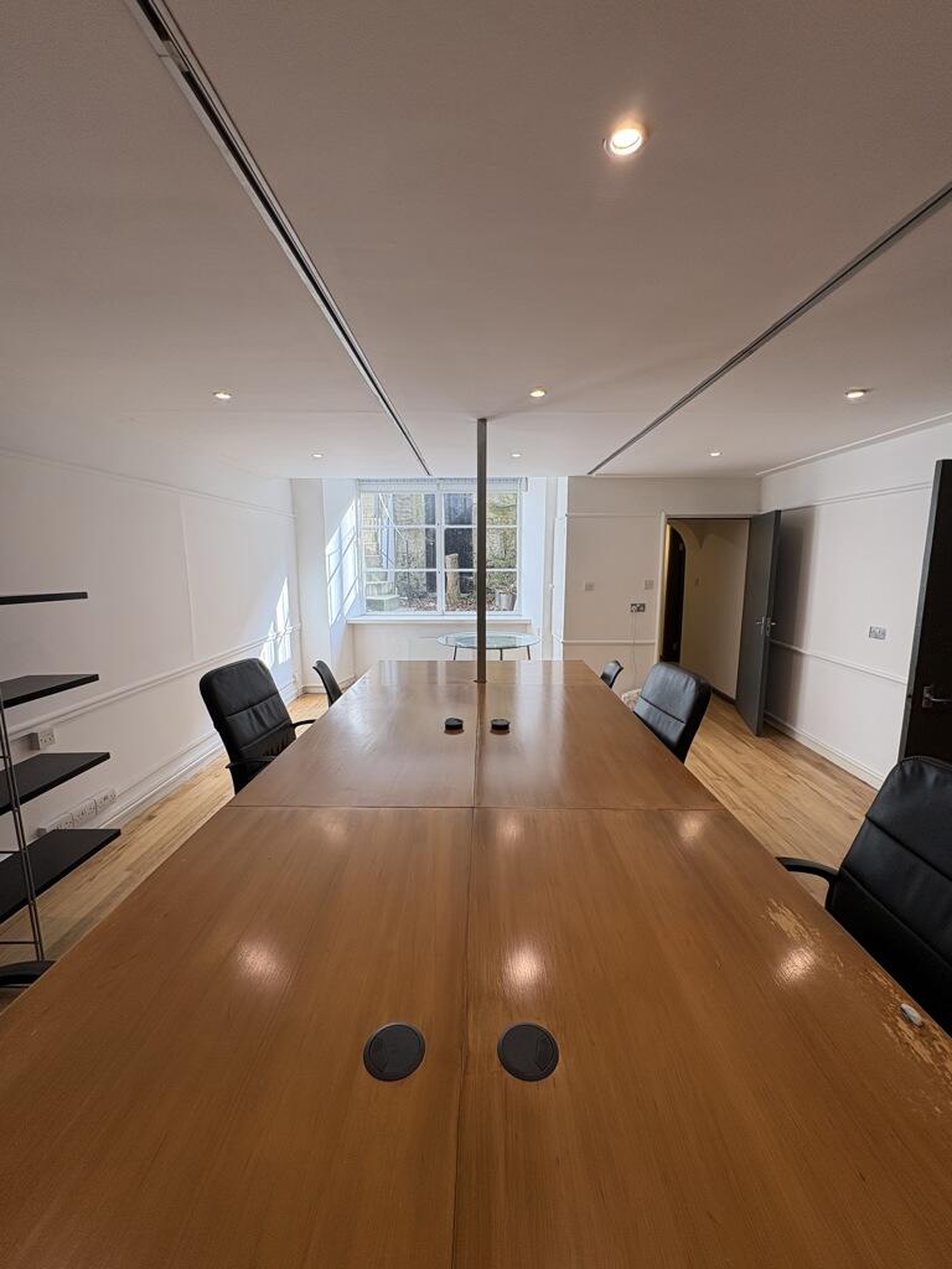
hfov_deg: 85.7
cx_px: 476
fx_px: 513
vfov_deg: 102.1
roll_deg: +0.7
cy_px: 634
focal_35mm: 14
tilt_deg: -8.9
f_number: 2.2
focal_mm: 2.22
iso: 50
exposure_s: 1/108
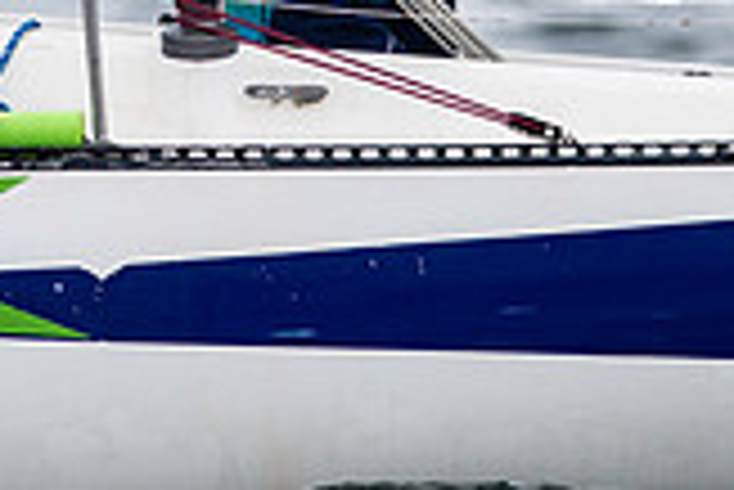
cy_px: -290
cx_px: 302
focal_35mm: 1597
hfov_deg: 1.3
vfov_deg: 0.9
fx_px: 32589
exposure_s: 1/2000
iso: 400
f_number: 4.5
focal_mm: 300
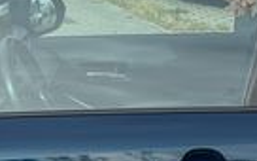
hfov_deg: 10.1
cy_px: 53
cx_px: 208
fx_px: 1457
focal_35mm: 208
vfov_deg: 6.3
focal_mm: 5.1
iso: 50
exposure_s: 1/2268
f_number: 1.6
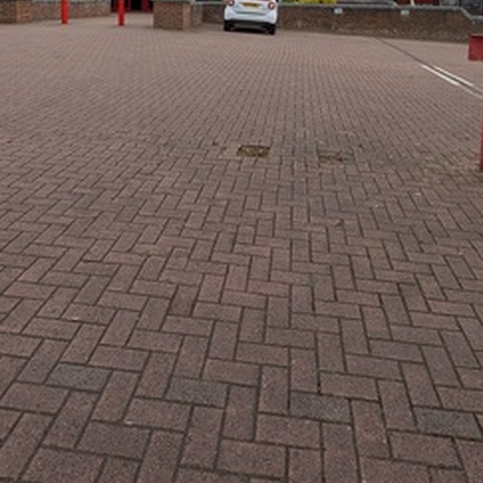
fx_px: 442
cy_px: 16
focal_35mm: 28
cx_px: 262
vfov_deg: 48.6
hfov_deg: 57.2
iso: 43
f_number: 1.95
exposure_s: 1/2058
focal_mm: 2.23
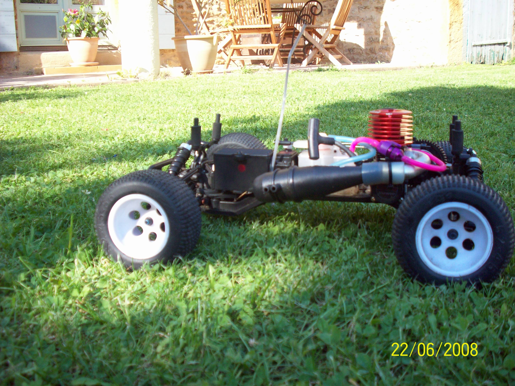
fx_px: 550
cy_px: 193
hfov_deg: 50.1
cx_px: 258
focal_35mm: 37
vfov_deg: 38.7
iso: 80
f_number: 2.8
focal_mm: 6.2
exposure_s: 1/232
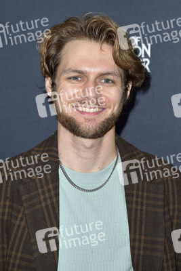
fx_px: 753
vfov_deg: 20.4
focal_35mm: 100
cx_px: 90
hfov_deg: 13.7
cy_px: 136
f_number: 6.3
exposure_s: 1/250
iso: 250
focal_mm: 100
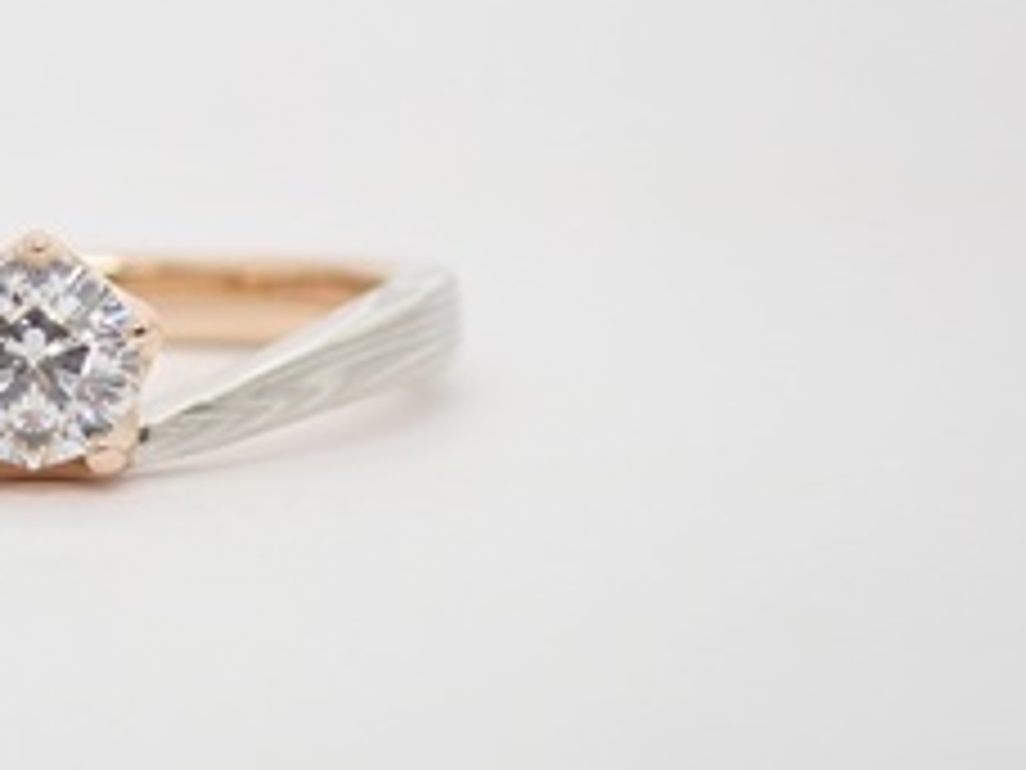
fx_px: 4802
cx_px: 45
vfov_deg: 9.2
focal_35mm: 162
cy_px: 367
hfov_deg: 12.1
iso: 200
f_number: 4.3
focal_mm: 14.62
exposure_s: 1/100
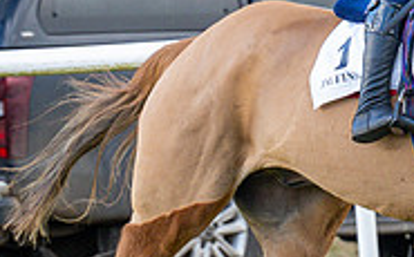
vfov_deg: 1.6
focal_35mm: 832
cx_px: 619
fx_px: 9373
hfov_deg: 2.5
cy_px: 111
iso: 500
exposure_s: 1/640
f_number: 4
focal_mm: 125
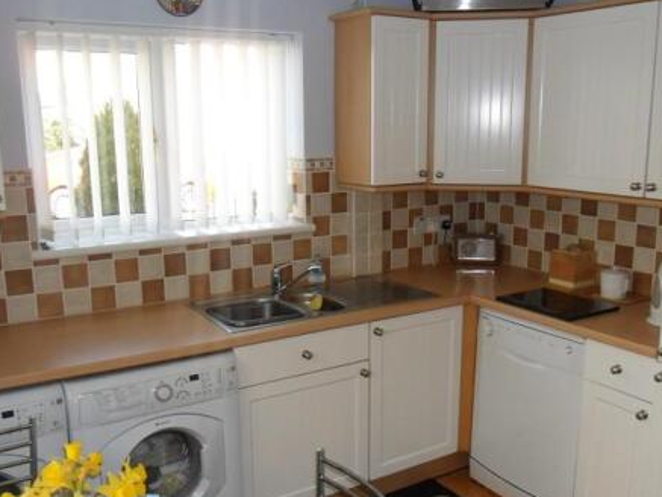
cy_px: 275
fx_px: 689
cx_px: 340
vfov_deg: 39.6
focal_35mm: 36
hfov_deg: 51.3
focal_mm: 4.9
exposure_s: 1/90
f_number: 3.5
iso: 200
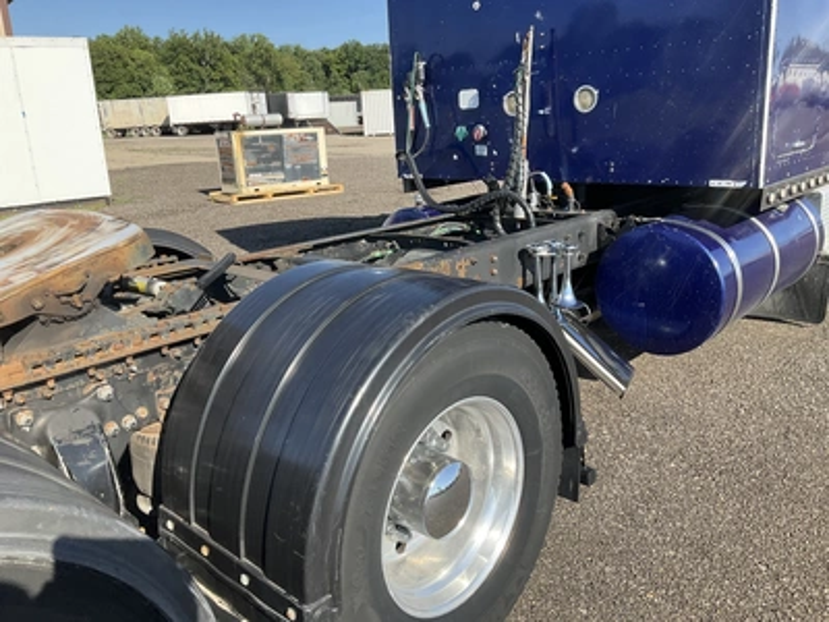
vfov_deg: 48.2
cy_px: 311
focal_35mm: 29
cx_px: 414
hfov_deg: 61.7
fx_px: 695
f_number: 1.8
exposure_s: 1/855
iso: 25
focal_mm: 3
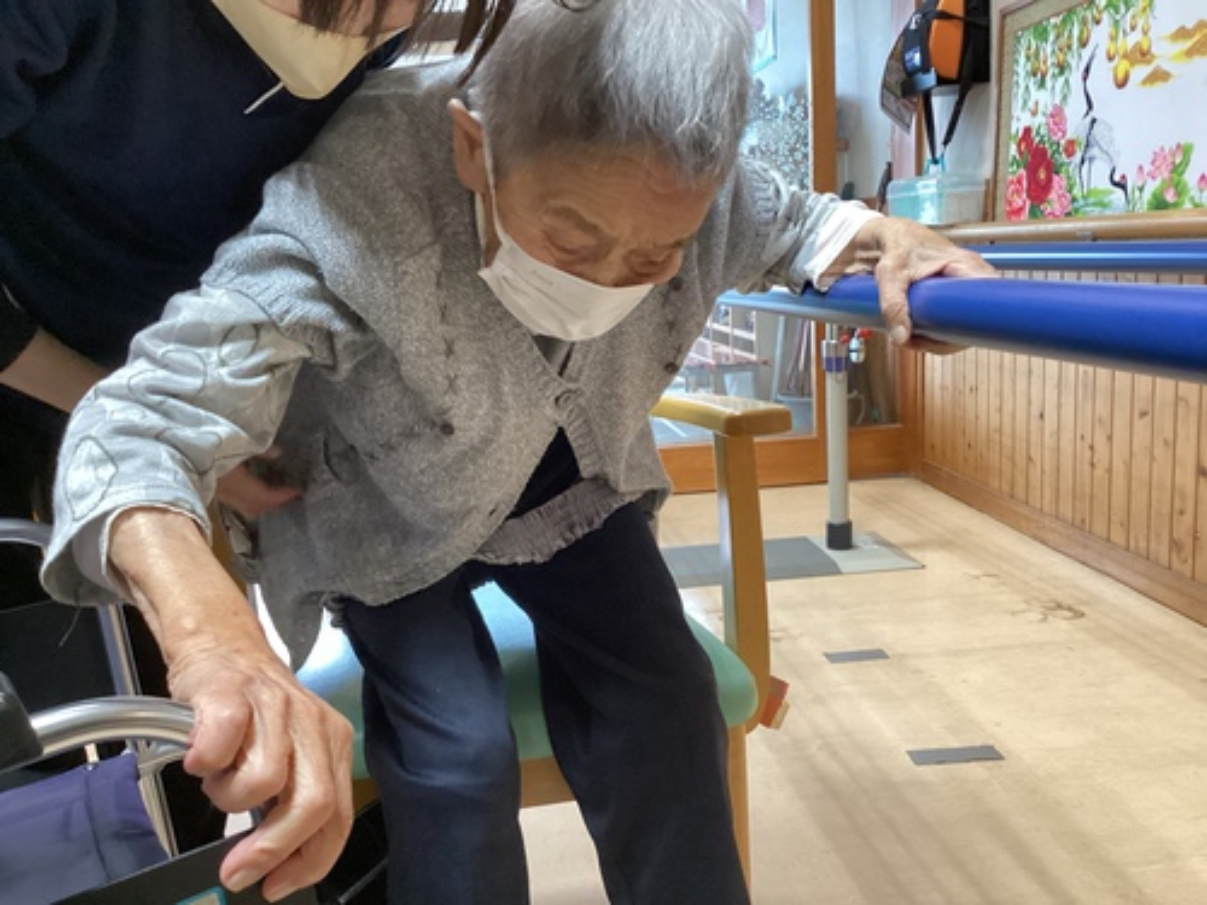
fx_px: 1081
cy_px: 452
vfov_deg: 45.4
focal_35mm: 31
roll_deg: +2.4
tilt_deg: -9.6
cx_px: 604
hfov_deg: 58.4
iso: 320
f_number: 2.4
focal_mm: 3.3
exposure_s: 1/60
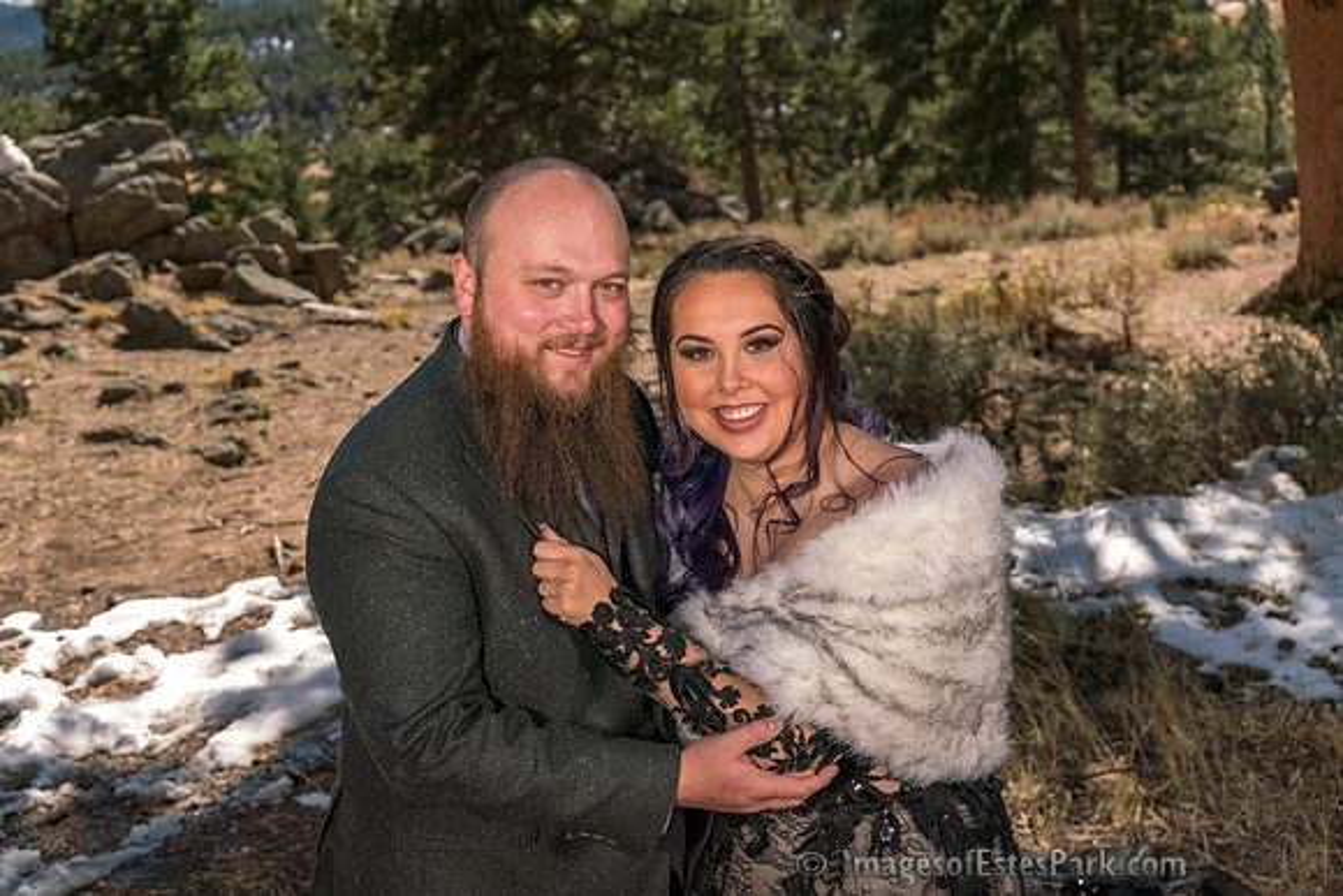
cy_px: 448
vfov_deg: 33.4
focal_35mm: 40
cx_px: 672
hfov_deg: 48.4
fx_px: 1493
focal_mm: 40
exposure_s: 1/2500
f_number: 4.5
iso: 200
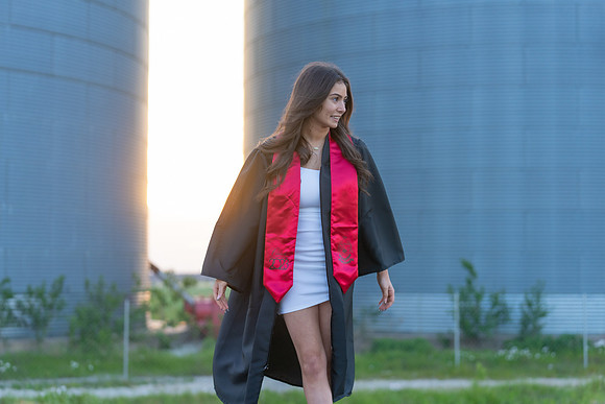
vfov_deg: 17.5
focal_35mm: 78
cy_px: 202
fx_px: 1311
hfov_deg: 26.0
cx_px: 302
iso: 500
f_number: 2.8
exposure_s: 1/320
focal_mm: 78
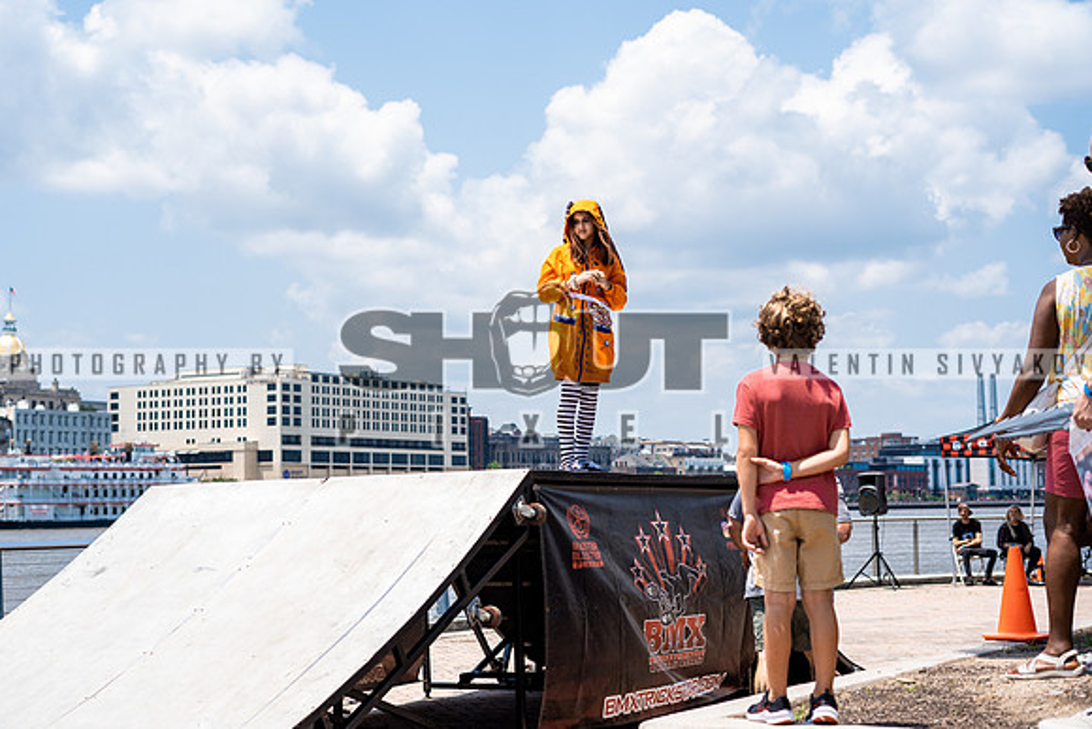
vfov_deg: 24.1
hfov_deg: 35.4
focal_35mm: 56
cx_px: 492
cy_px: 338
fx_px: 1707
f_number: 3.5
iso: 125
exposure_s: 1/1600
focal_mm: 50
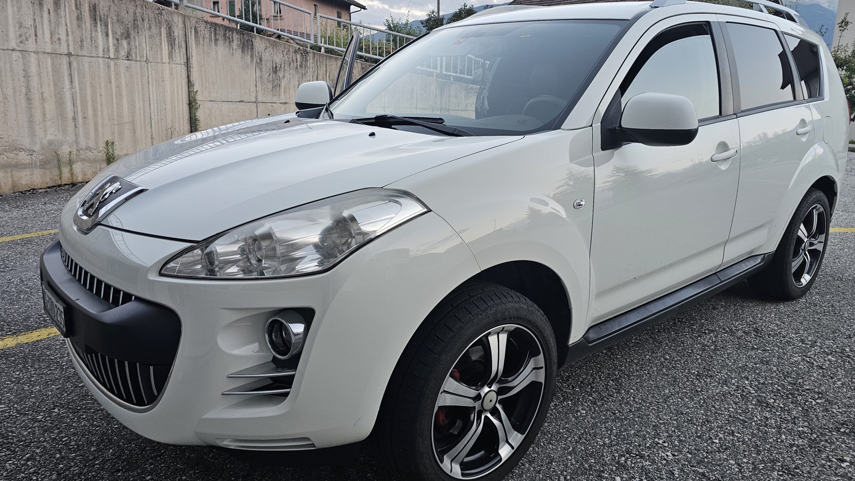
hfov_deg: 69.8
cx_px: 442
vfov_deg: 42.9
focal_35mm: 27
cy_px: 225
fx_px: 612
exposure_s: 1/190
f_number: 1.7
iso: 200
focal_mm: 6.3
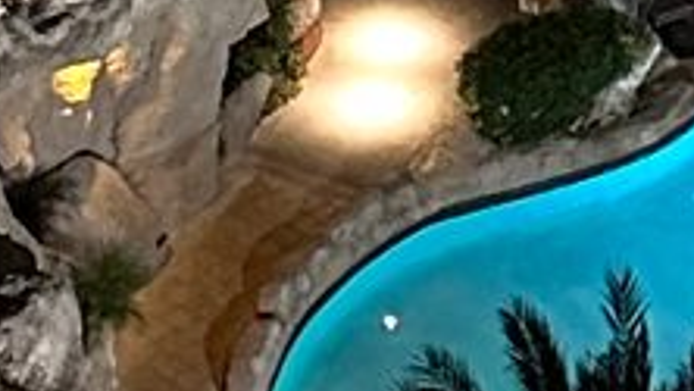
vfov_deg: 4.5
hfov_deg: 8.6
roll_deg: +1.0
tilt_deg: -17.3
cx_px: 403
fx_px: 4620
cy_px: -1128
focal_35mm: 251
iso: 1600
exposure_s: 1/24
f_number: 1.78
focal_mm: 6.86
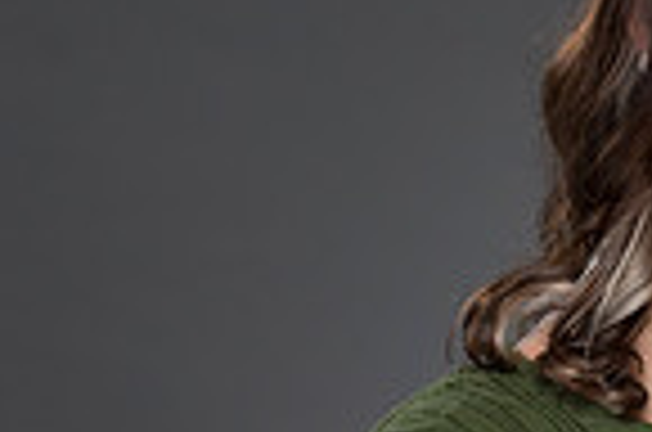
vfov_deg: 3.5
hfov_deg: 5.2
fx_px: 7066
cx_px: 897
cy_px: 180
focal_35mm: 391
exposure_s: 1/250
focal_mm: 82
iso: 200
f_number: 5.6
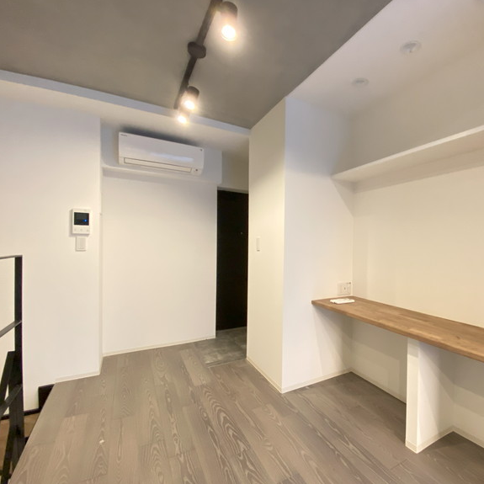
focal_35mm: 16
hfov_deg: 85.7
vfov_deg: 87.4
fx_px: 253
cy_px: 249
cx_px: 302
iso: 500
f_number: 2.4
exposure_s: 1/50
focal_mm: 1.54
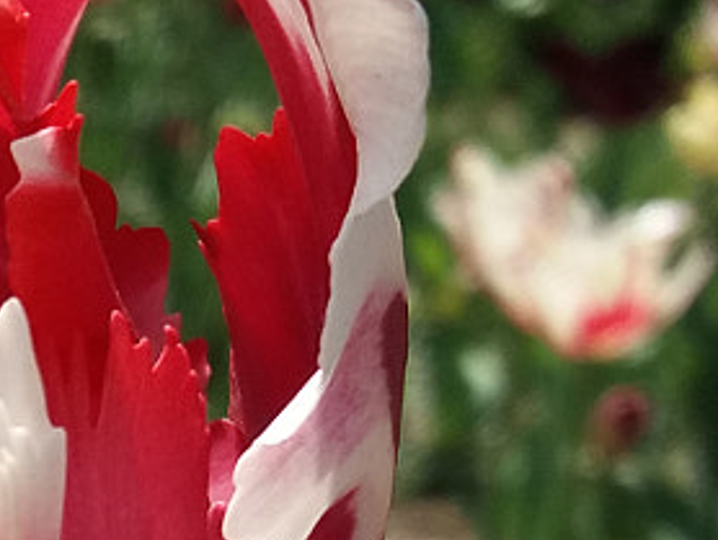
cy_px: 680
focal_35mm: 161
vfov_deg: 9.1
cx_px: -315
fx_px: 3342
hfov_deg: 11.8
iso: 64
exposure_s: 1/1266
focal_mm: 3.7
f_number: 1.9
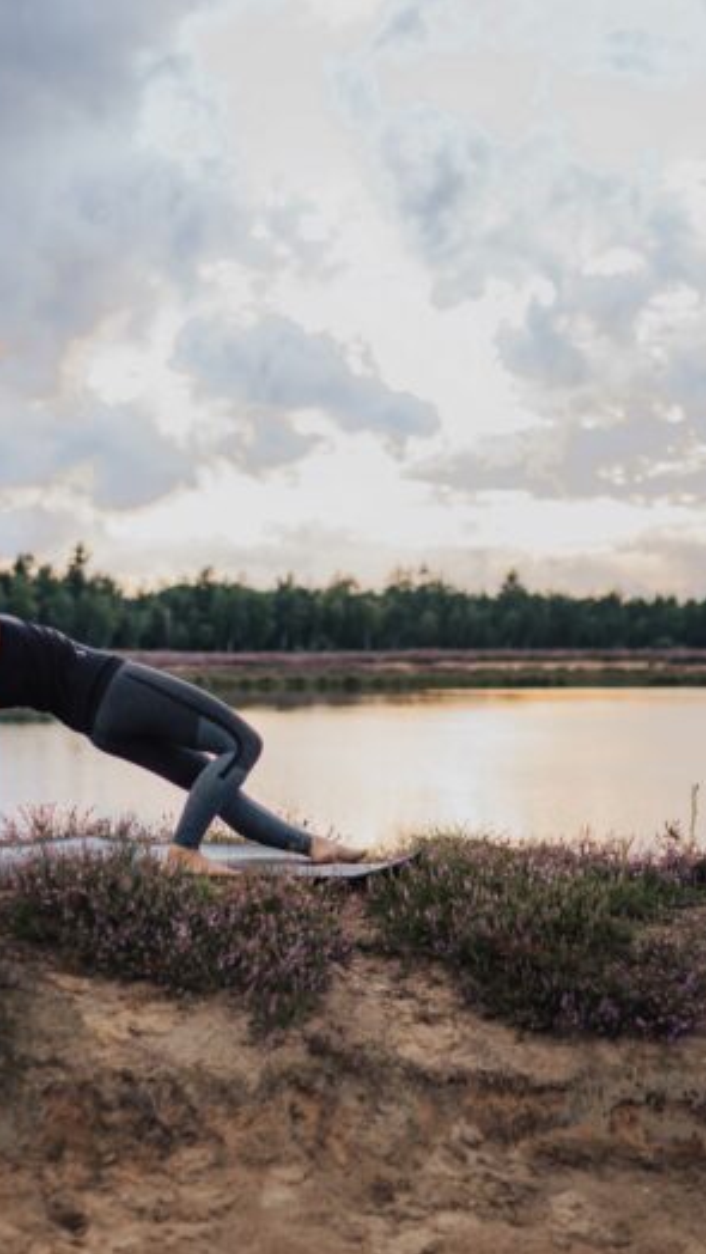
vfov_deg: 37.2
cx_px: 208
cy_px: 635
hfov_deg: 21.3
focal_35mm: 56
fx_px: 1863
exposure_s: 1/1600
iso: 64
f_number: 1.4
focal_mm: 35
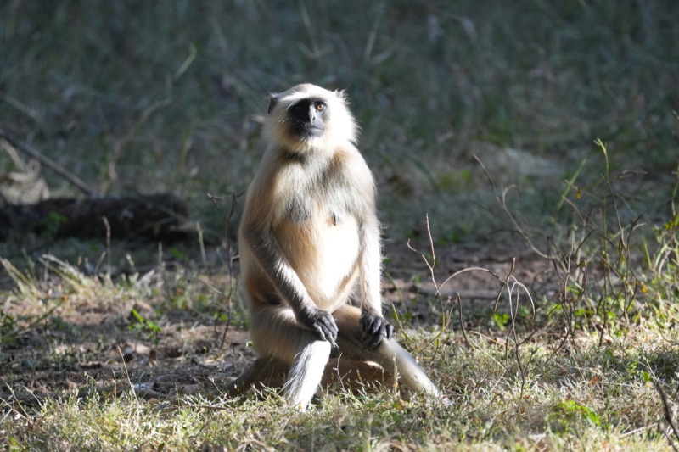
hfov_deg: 2.3
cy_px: 226
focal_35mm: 900
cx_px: 340
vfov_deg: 1.5
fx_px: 16970
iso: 1250
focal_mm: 600
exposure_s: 1/500
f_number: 6.3
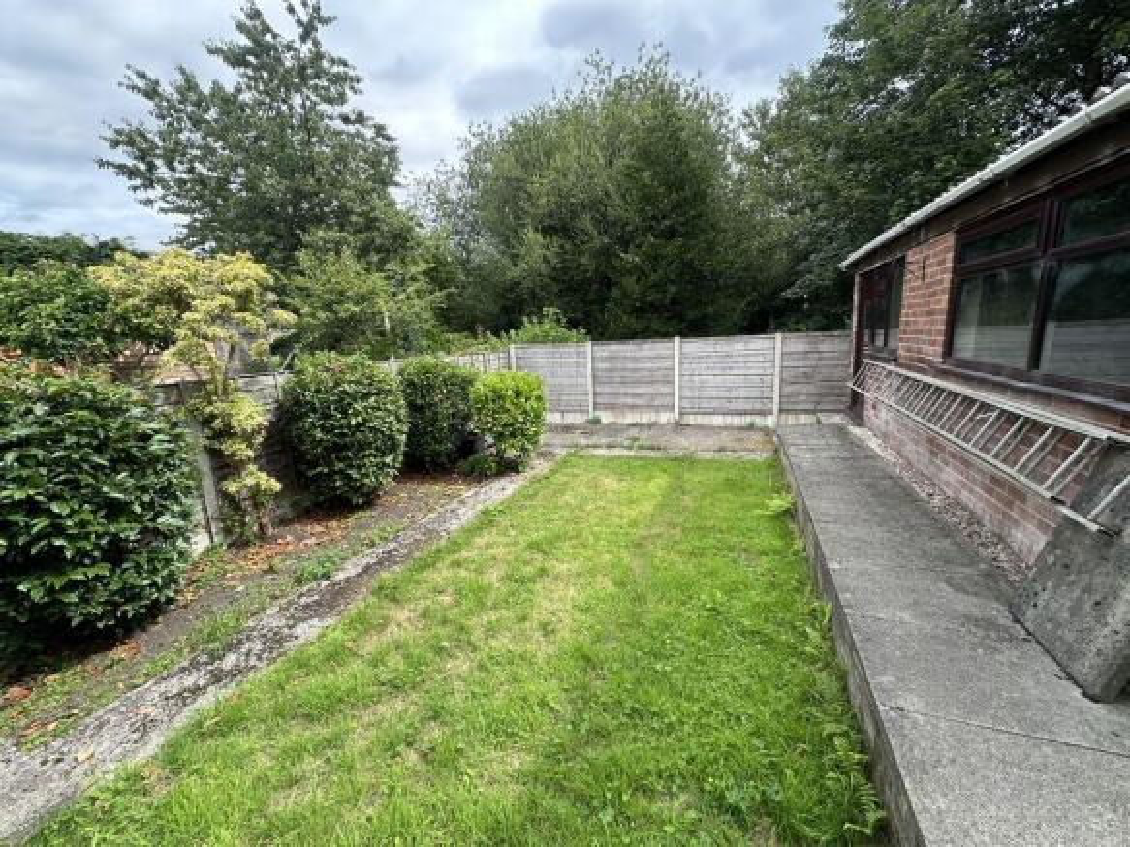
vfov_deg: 85.7
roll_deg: +1.0
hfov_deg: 102.1
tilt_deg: -10.8
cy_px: 424
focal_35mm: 14
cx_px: 565
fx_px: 457
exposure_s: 1/496
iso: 40
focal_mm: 2.22
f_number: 2.2
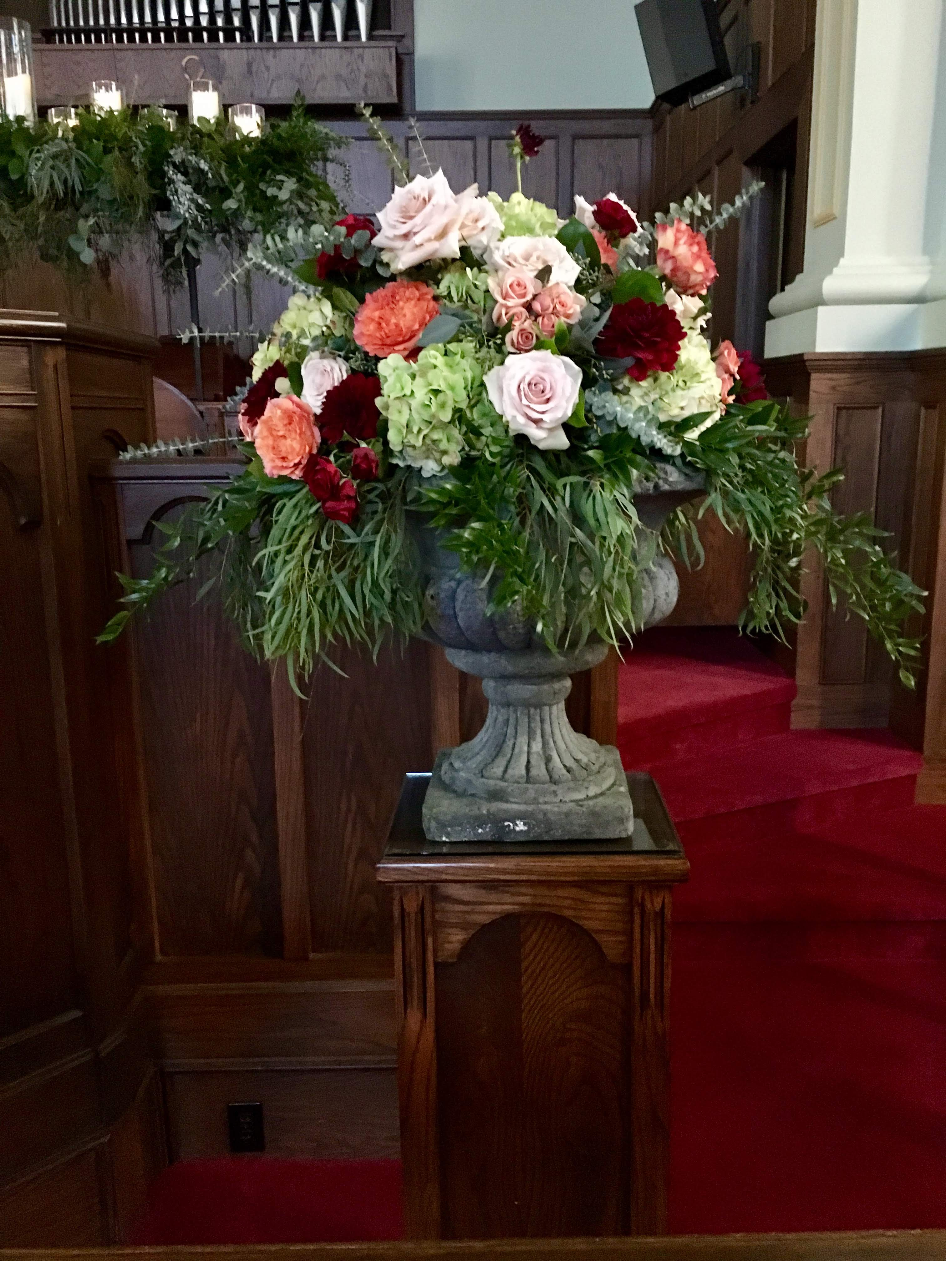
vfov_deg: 61.7
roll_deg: +1.7
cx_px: 473
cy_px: 630
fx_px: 1057
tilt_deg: -12.0
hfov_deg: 48.2
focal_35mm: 29
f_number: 2.2
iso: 320
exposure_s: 1/15
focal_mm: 4.15
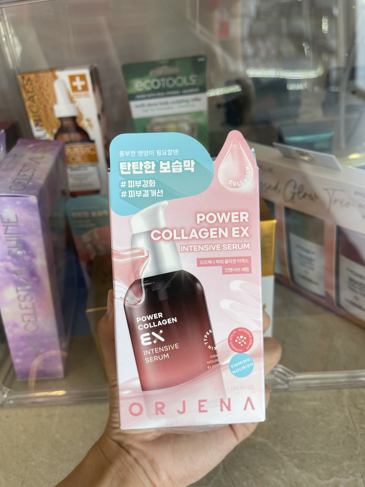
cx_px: 182
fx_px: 351
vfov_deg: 69.4
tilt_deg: -33.3
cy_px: 244
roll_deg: +7.8
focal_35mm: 25
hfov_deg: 54.9
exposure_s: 1/120
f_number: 1.6
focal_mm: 5.1
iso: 50
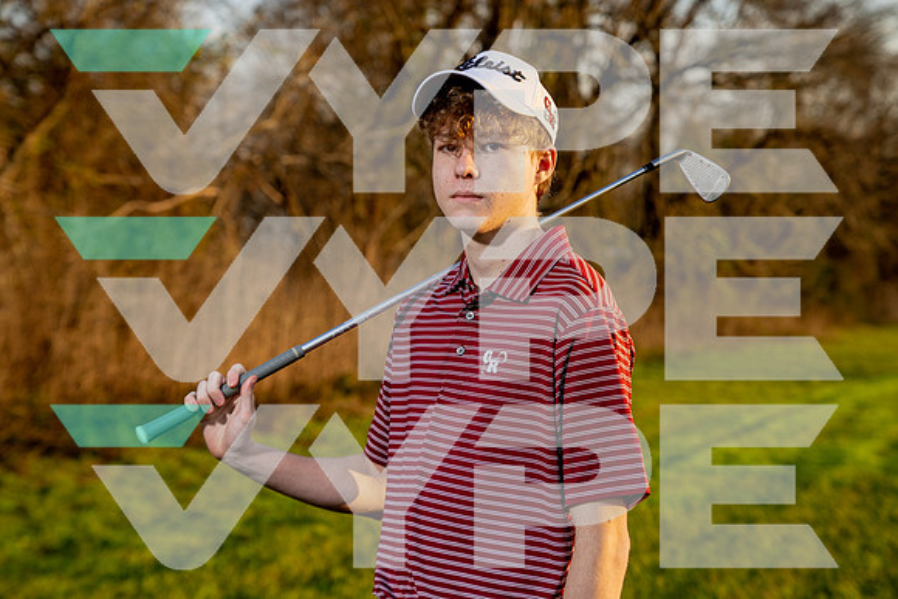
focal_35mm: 67
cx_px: 449
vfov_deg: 20.3
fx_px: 1672
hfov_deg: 30.1
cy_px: 300
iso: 100
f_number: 4
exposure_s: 1/250
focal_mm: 67
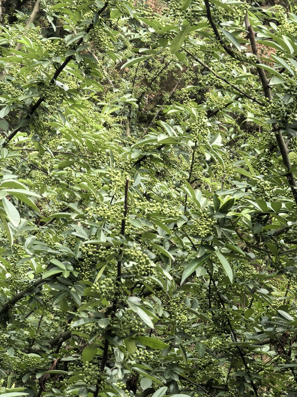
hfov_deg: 5.9
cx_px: 148
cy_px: 198
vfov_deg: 7.8
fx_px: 2906
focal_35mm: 254
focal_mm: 14.45
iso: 50
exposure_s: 1/100
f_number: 3.4
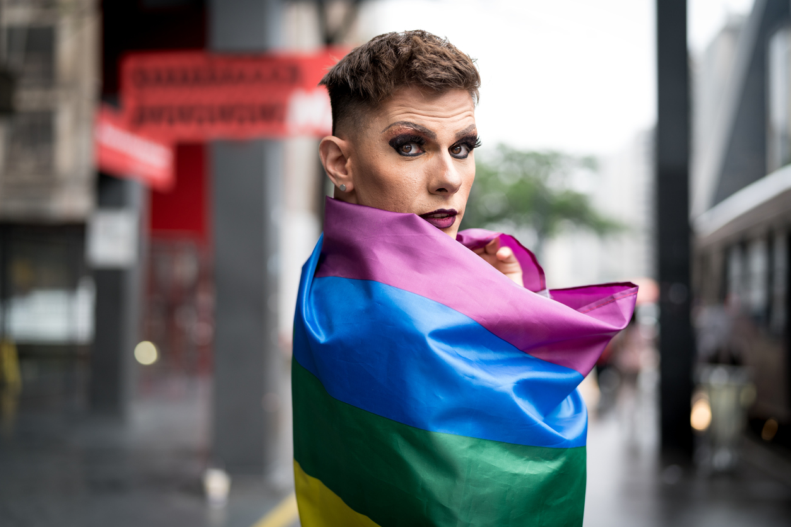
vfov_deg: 27.0
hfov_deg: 39.6
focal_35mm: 50
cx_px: 396
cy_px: 264
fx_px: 1099
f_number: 1.6
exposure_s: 1/320
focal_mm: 50
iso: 160
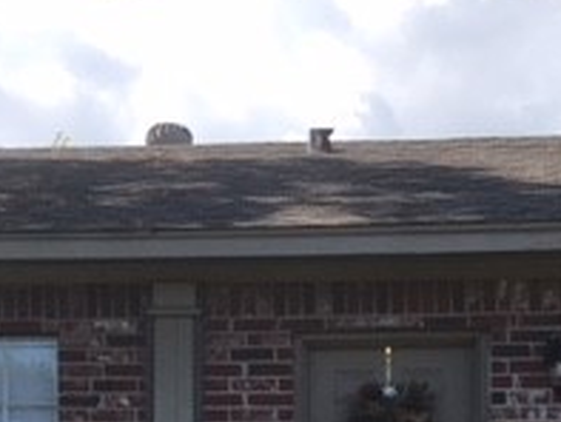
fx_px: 1476
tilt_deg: +0.5
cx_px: 211
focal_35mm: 91
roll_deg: -1.3
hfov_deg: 21.5
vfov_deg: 15.6
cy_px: 528
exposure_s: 1/1597
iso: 20
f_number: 1.8
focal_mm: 3.99
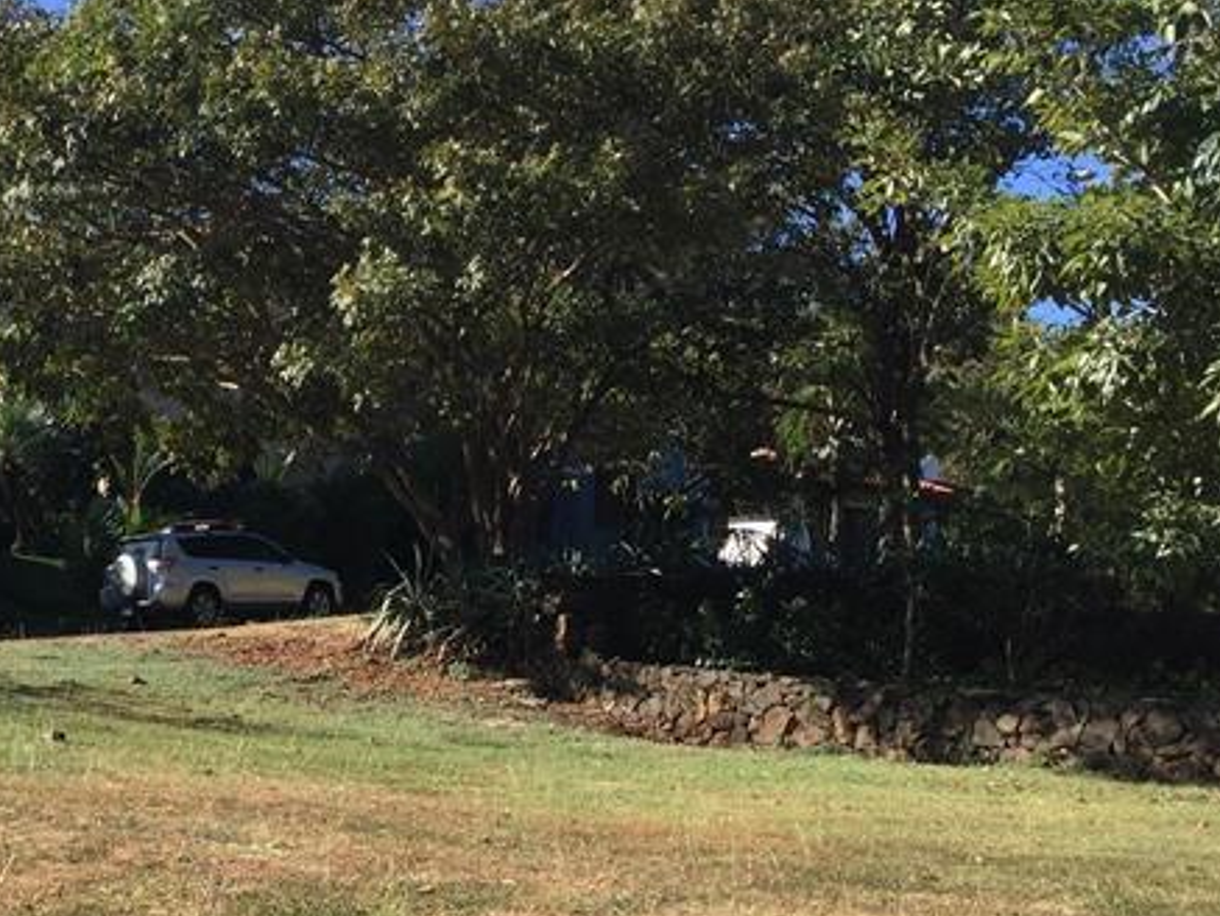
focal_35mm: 68
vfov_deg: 21.5
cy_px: 656
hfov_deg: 27.6
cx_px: 148
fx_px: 2397
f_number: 2.2
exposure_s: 1/1130
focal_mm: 4.15
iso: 32
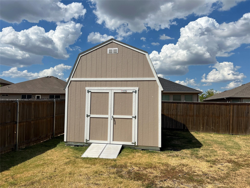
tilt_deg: +2.1
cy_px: 94
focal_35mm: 26
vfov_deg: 53.1
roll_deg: -1.9
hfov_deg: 67.3
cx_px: 125
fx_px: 188
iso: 50
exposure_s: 1/8696
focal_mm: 5.7
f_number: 1.5
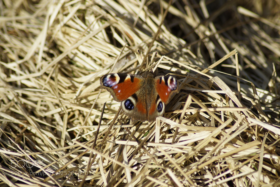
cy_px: 94
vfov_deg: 3.1
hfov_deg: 4.6
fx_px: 3499
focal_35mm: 450
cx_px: 140
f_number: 7.1
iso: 160
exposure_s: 1/500
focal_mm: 300
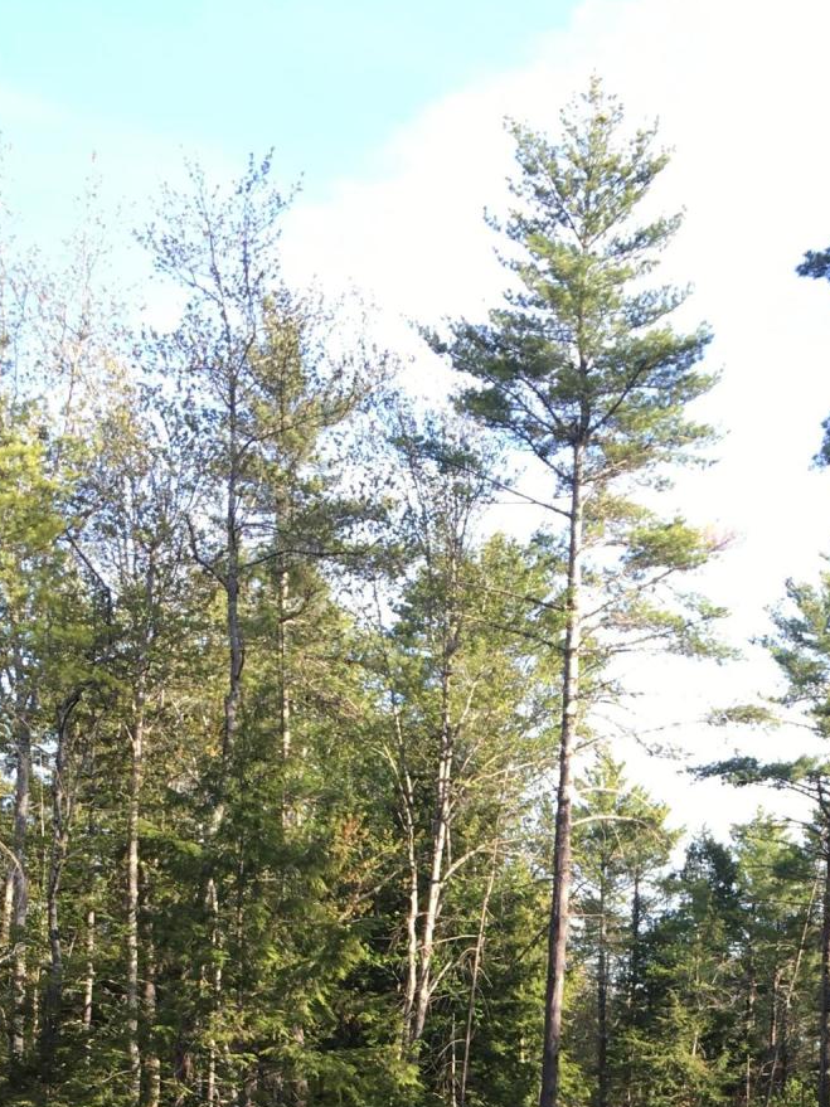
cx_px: 603
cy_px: 1252
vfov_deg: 26.7
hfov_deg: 22.1
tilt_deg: -4.8
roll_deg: -0.3
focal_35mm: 66
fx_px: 2111
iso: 25
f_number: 2.2
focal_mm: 4.15
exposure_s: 1/207
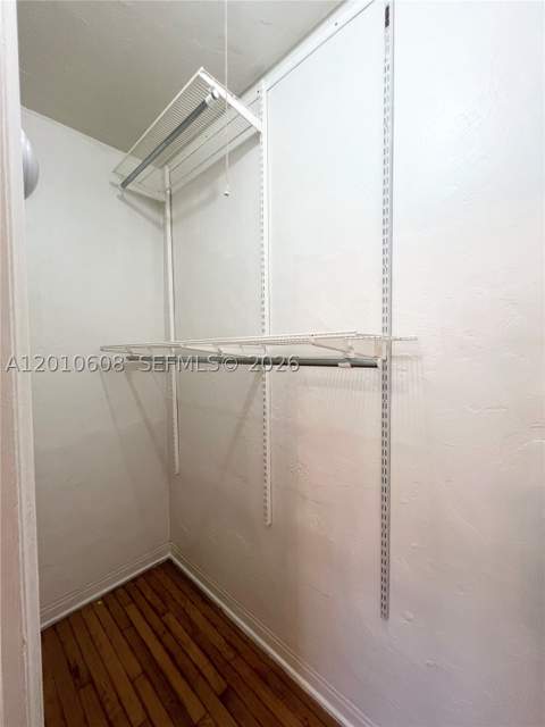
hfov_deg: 89.9
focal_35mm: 13
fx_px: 273
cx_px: 272
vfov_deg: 106.2
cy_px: 364
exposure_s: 1/60
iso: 125
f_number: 1.8
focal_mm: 1.57
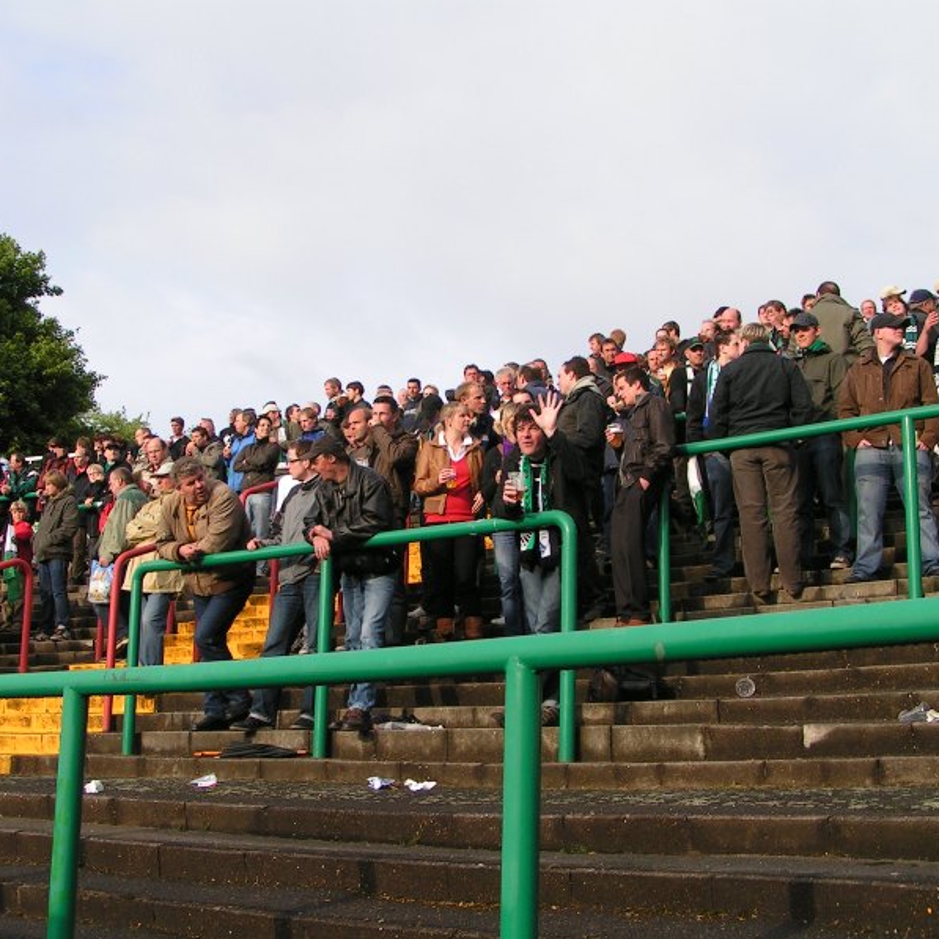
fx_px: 1381
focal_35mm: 45
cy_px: 469
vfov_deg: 37.6
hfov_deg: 37.5
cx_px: 418
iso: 50
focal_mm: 5.8
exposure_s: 1/200
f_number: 5.6
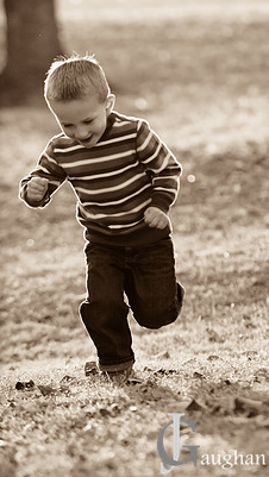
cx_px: 155
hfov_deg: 3.7
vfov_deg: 6.6
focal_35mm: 326
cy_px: 234
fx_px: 4123
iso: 800
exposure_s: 1/640
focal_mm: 185
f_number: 3.5
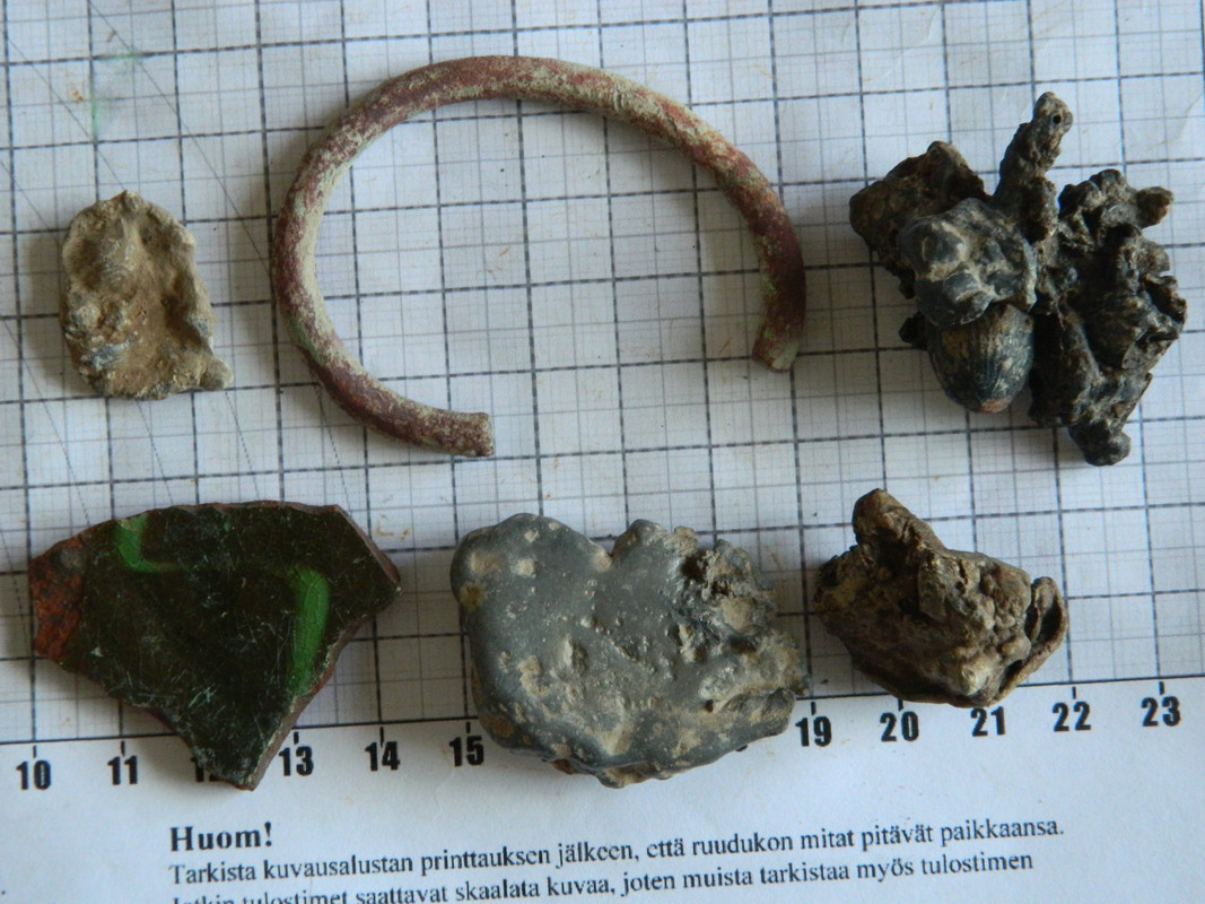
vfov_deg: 17.6
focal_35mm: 84
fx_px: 2924
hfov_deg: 23.3
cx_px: 602
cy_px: 452
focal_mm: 15.1
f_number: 4.2
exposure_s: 1/50
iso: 400
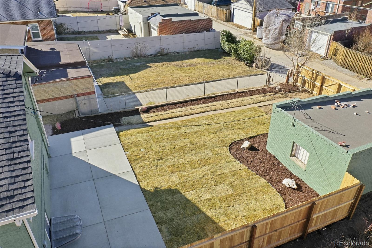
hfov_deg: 65.5
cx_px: 186
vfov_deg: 46.4
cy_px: 124
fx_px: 289
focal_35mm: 28
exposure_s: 1/240
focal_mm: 10.3
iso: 100
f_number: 5
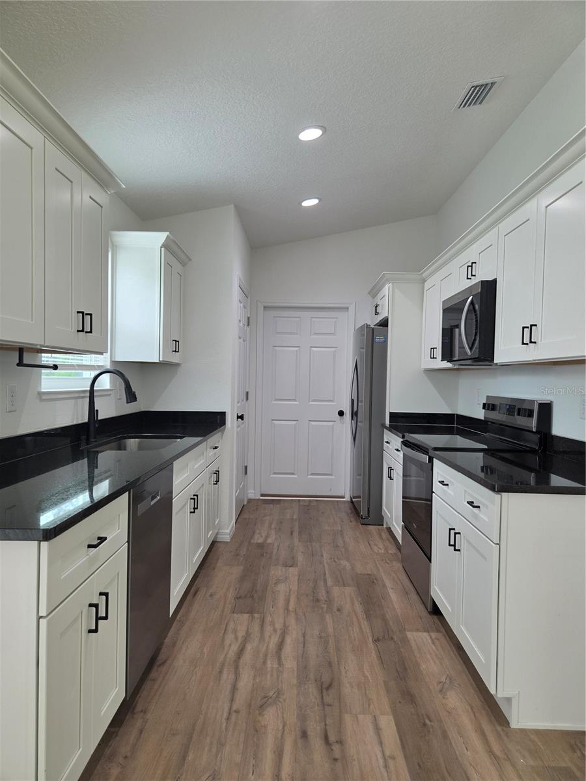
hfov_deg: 58.9
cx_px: 293
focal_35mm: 23
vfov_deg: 73.9
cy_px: 390
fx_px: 519
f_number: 1.8
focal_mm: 5.4
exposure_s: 1/120
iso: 100
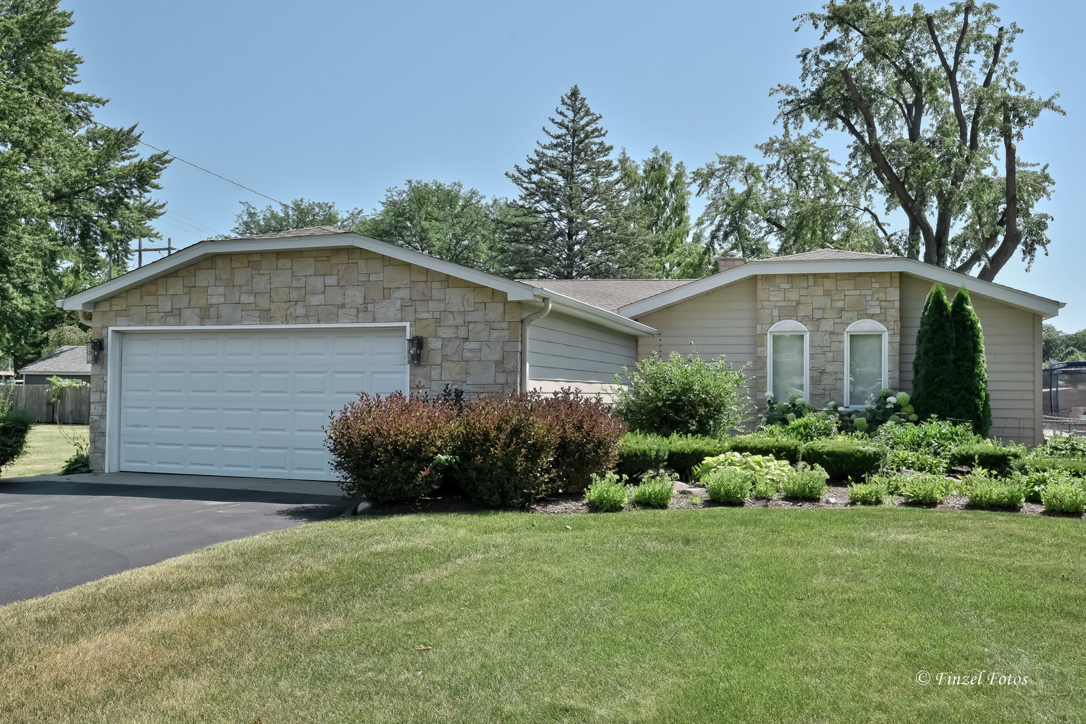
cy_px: 359
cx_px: 535
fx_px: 935
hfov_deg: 60.3
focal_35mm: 31
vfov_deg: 42.3
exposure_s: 1/250
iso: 125
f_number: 11
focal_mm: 30
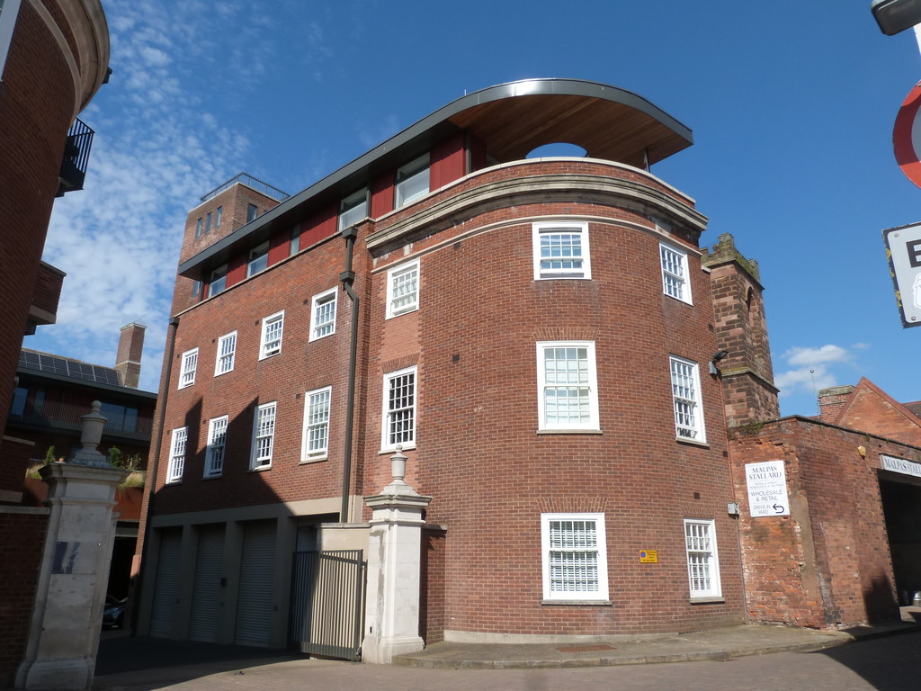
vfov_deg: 54.9
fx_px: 665
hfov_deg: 69.4
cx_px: 460
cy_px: 346
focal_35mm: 25
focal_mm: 4.5
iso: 100
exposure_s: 1/500
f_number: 5.6
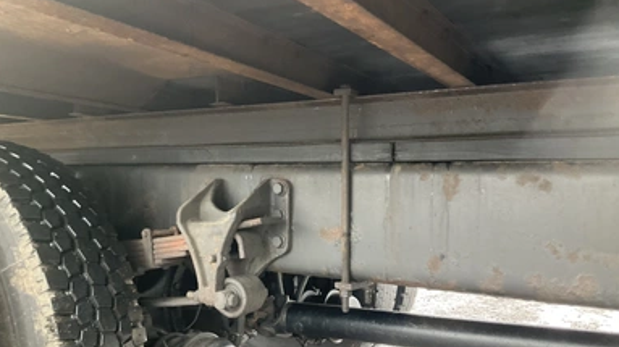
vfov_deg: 35.4
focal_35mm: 33
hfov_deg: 59.5
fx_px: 541
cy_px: 210
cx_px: 318
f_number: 1.8
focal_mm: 3
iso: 125
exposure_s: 1/60
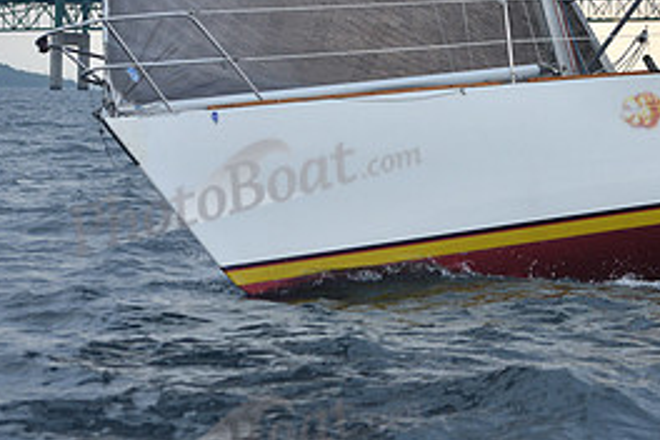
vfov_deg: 8.9
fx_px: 2823
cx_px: 552
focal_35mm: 154
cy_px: 26
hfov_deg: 13.3
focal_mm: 70
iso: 500
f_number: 3.5
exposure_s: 1/640
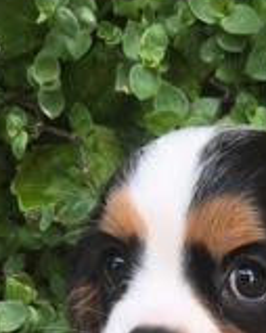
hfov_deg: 13.1
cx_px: 358
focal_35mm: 113
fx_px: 1113
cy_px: 463
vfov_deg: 15.9
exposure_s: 1/818
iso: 80
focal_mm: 5.4
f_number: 1.8
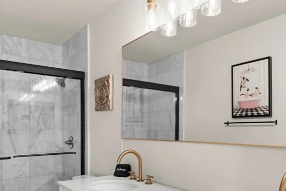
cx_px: 149
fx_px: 246
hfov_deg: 60.3
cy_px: 133
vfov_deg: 41.6
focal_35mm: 31
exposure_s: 1/13
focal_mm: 17
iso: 400
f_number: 8
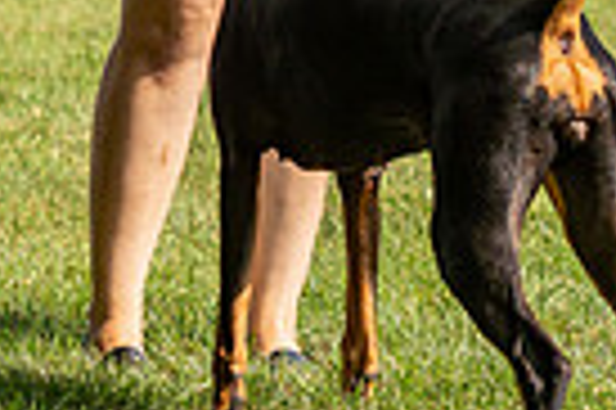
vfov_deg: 4.4
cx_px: 193
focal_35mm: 313
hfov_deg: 6.6
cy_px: -214
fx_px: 5349
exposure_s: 1/1600
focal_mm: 74
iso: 200
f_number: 3.5
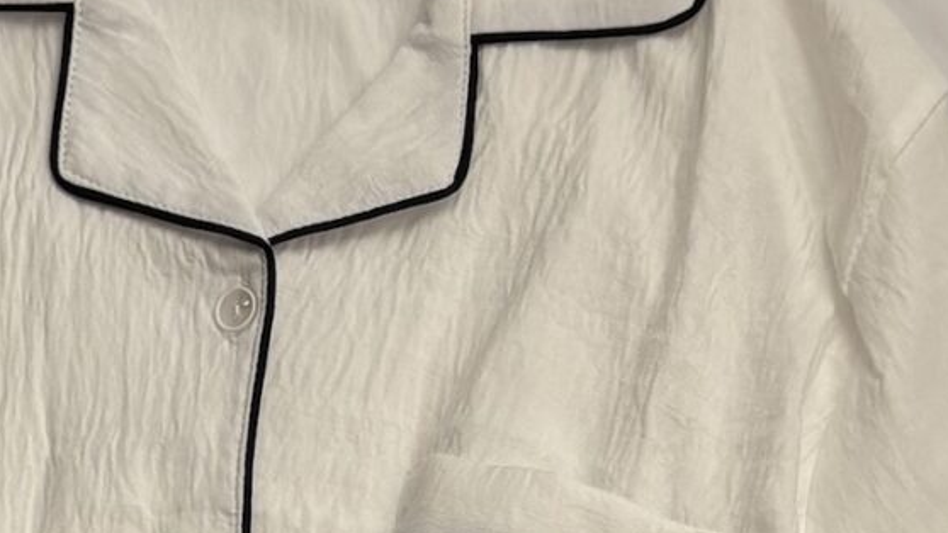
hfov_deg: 16.5
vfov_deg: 8.6
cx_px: 291
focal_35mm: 130
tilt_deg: -75.9
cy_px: 1207
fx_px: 3268
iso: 50
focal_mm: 5.96
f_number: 1.6
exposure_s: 1/584
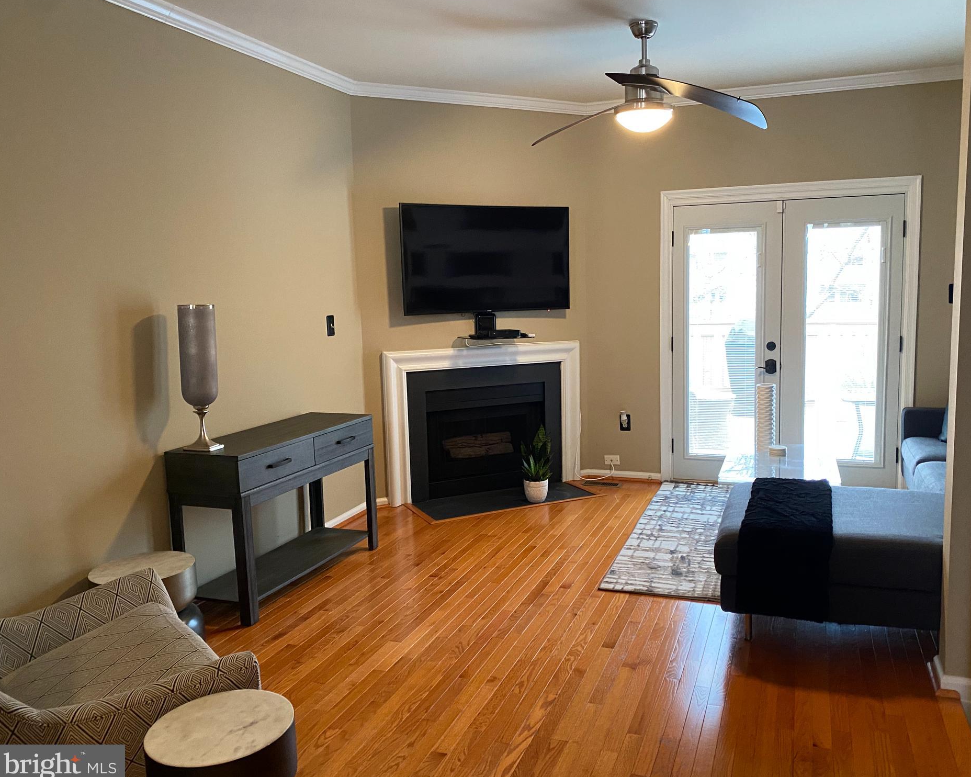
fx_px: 805
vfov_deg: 51.5
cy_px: 386
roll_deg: +0.2
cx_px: 530
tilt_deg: -7.2
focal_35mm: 28
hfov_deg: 62.1
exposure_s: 1/40
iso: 400
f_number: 1.8
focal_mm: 4.25
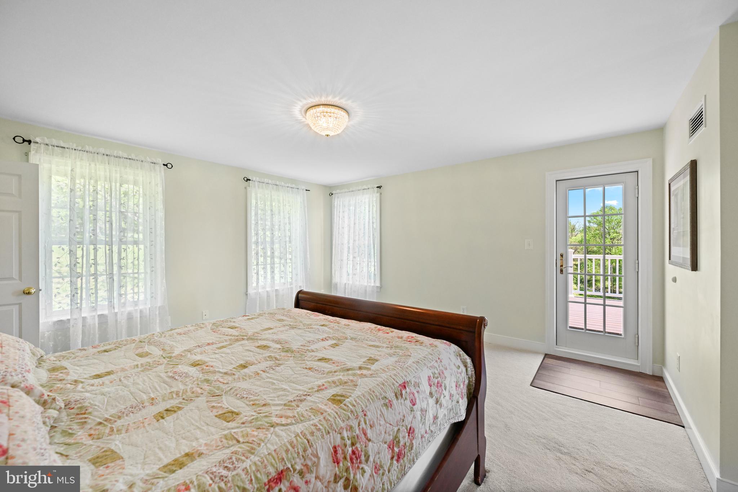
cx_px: 369
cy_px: 246
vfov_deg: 81.2
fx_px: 287
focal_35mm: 14
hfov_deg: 104.3
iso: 1000
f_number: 5.6
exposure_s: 1/125
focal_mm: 14
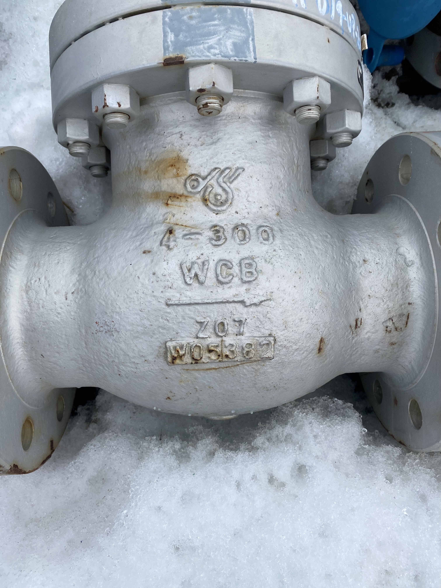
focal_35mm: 26
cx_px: 220
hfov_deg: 53.0
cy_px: 294
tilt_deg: -83.5
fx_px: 442
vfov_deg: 67.3
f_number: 1.8
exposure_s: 1/1287
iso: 32
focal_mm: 4.25
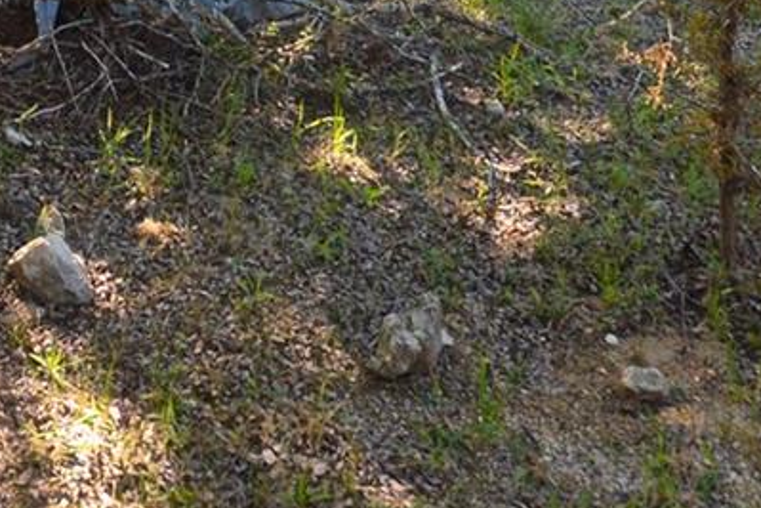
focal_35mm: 77
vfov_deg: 13.0
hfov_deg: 25.0
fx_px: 1628
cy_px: -744
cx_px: -13
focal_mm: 10
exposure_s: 1/25
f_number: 5.6
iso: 200
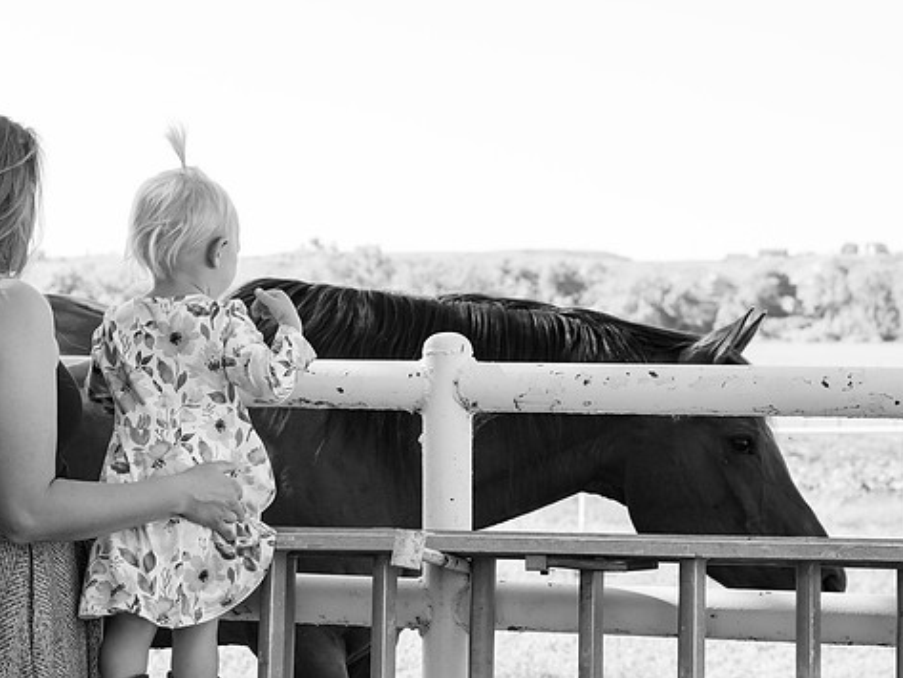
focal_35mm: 92
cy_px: 333
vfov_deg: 16.1
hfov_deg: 21.3
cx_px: 395
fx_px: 2401
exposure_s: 1/250
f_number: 9
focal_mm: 78
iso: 800
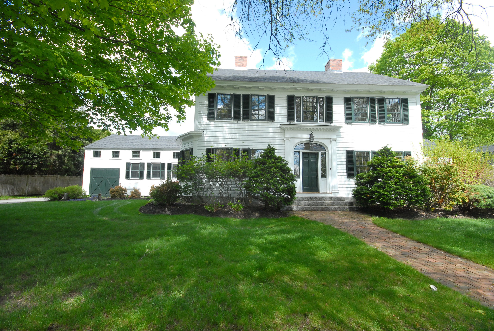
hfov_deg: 100.3
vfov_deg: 77.5
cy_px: 166
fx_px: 206
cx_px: 247
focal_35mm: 15
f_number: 10
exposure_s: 1/100
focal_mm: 10
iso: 400
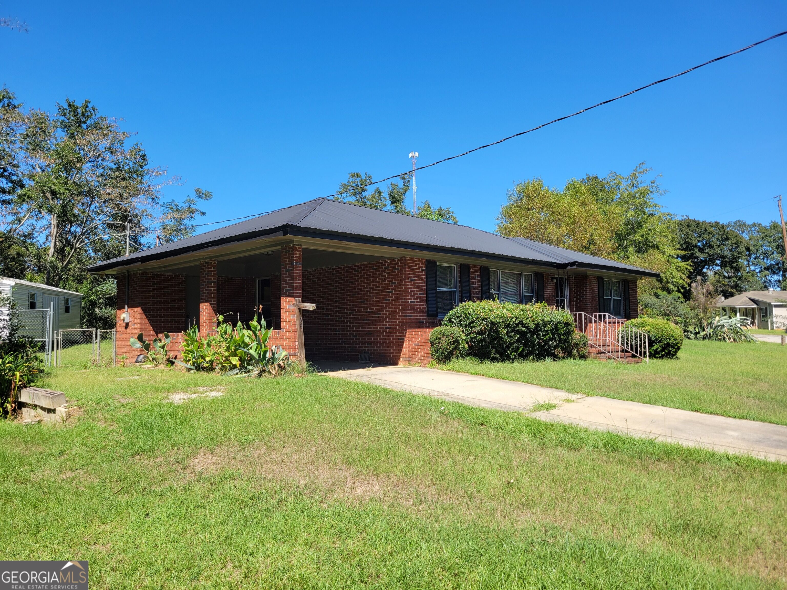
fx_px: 591
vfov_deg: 53.1
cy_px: 295
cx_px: 394
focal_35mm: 26
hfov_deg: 67.3
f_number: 1.8
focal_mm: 5.4
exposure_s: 1/1437
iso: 40
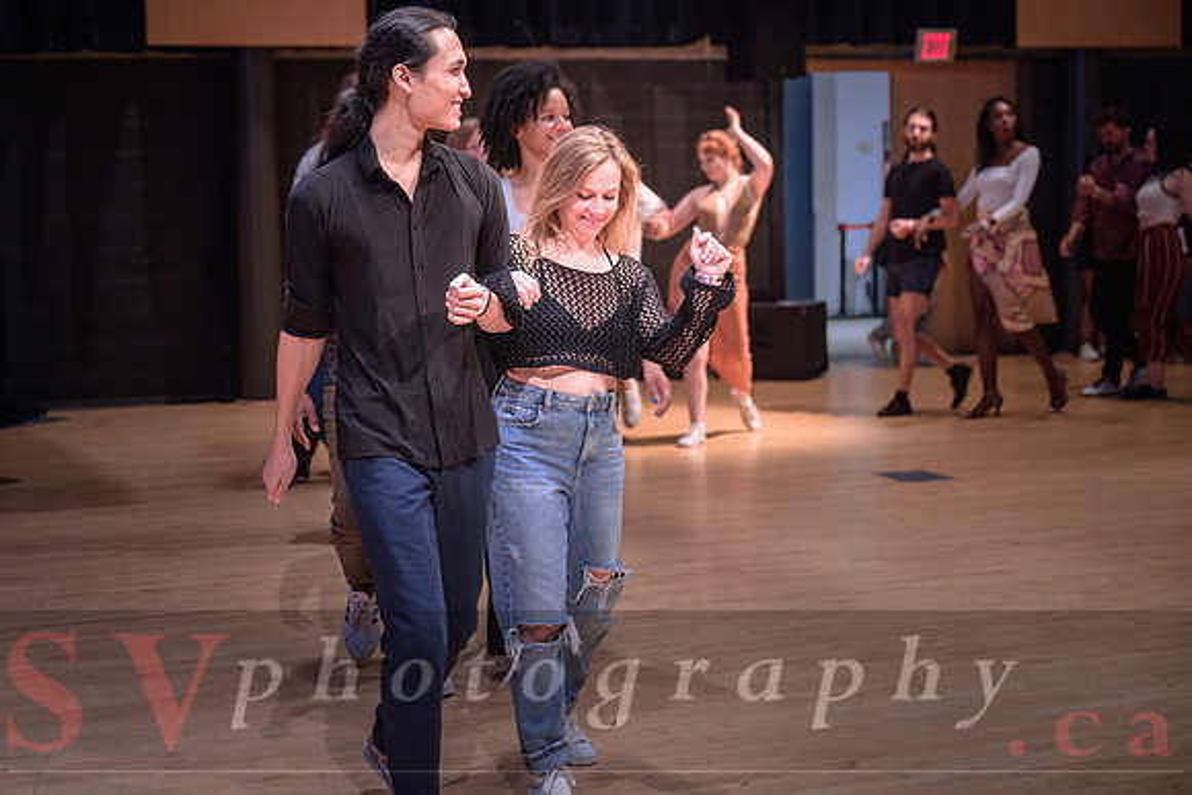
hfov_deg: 33.4
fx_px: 1985
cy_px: 362
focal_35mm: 60
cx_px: 542
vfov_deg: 22.7
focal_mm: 55
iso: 1600
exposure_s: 1/125
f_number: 2.8
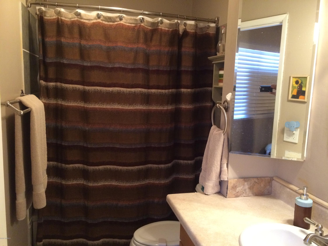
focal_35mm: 29
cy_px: 123
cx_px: 164
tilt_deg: -9.5
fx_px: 275
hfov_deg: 61.7
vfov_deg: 48.2
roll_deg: -1.8
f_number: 2.2
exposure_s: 1/30
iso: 320
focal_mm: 4.15
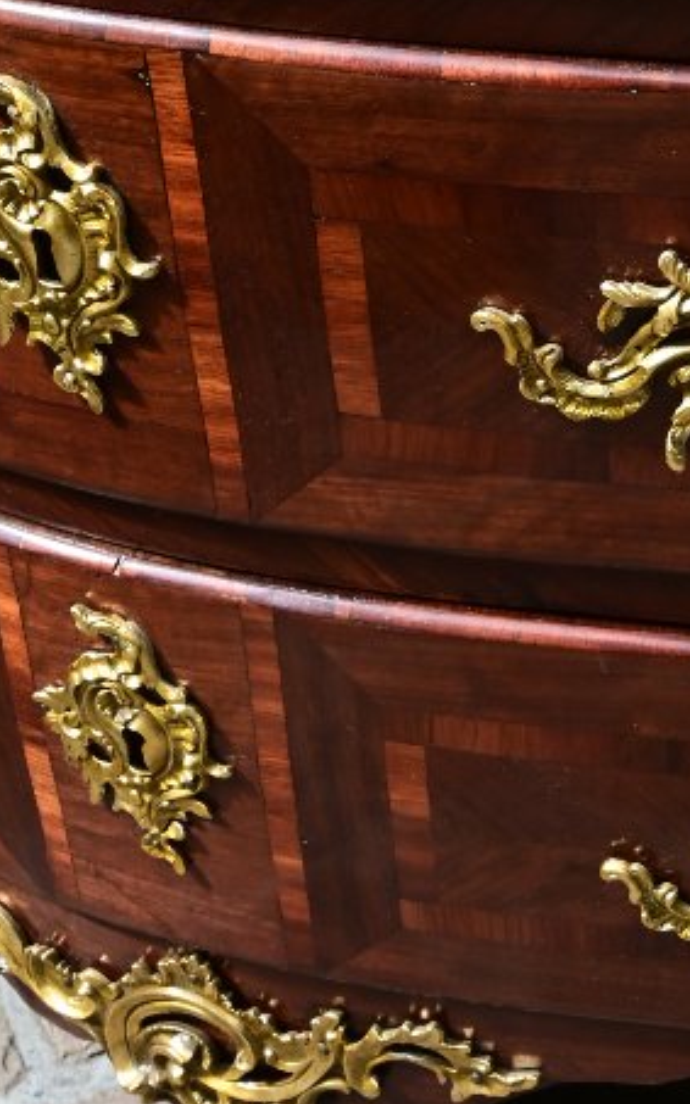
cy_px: 490
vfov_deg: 25.5
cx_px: 717
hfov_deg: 15.8
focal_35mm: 81
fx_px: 2438
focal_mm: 20
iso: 280
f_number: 11
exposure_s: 1/125
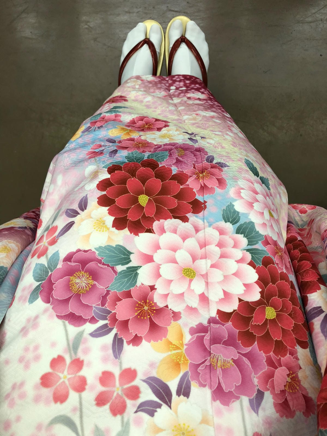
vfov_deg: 61.7
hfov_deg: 48.2
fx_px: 365
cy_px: 218
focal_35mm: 29
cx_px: 164
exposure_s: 1/20
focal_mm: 3.99
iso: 40
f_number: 1.8
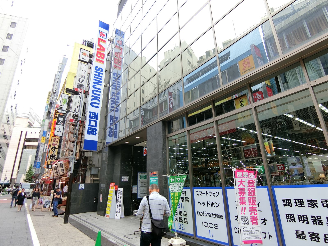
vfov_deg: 68.7
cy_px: 123
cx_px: 164
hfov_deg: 84.7
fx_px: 180
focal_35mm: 19
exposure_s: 1/400
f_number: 2.7
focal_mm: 4.06
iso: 80
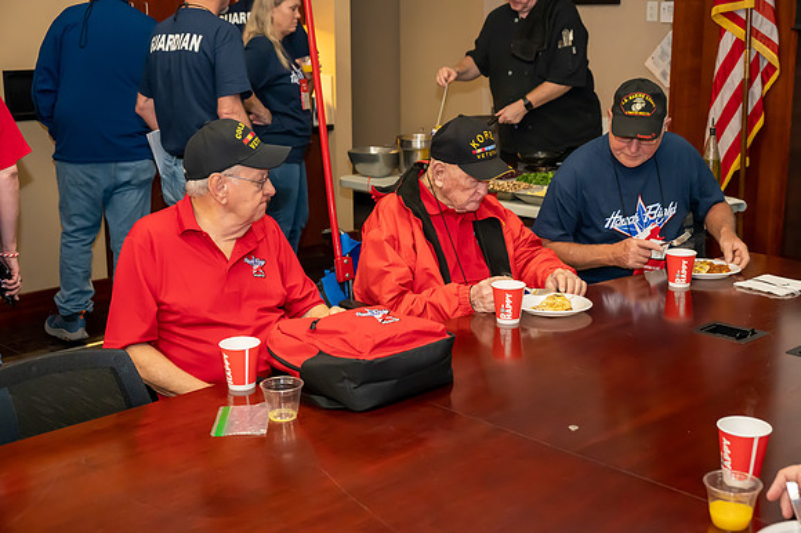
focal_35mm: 46
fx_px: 1023
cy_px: 266
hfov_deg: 42.8
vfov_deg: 29.2
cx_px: 400
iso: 9000
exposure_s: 1/160
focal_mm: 46
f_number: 5.3
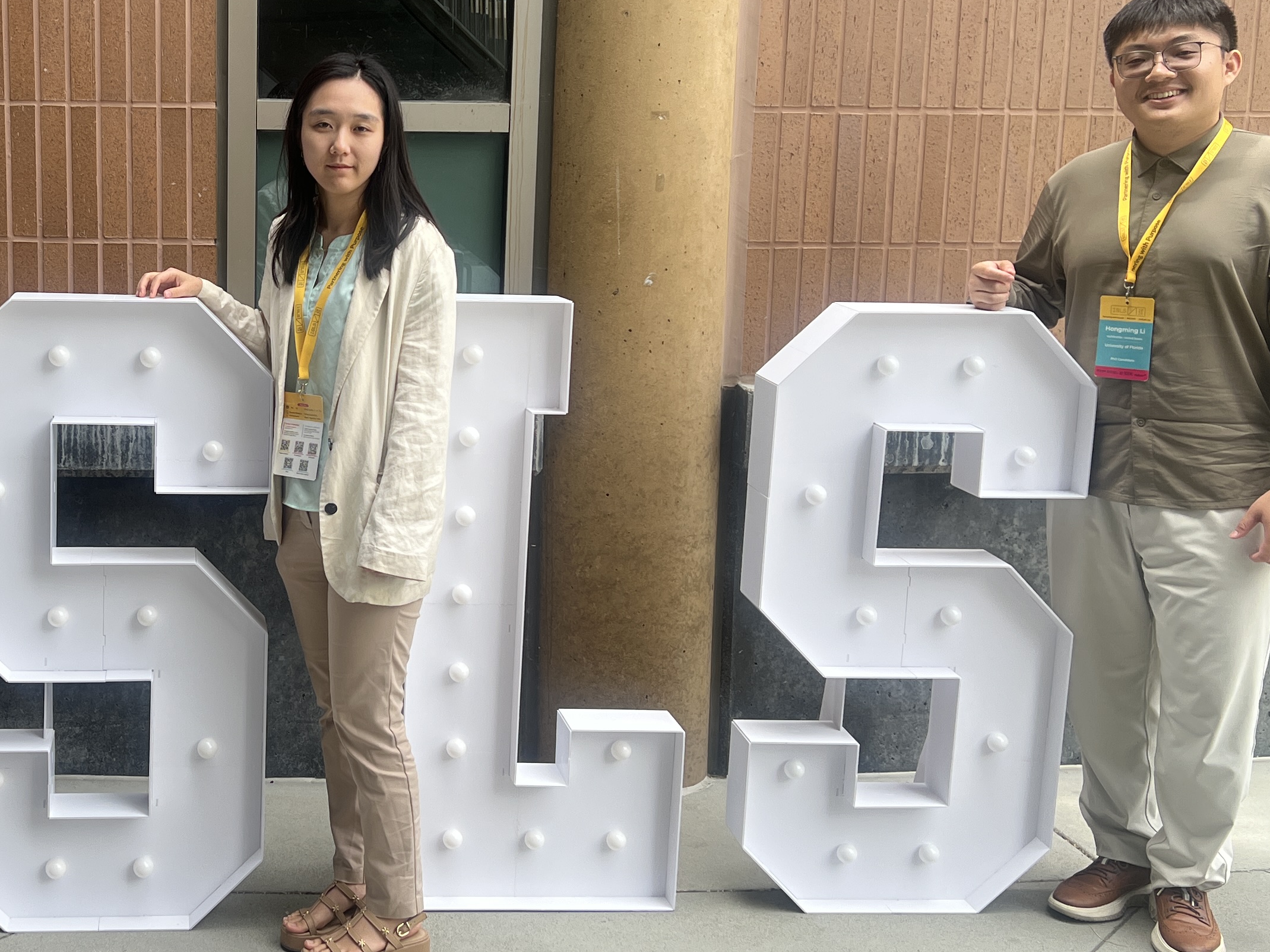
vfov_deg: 29.6
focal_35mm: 49
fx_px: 1798
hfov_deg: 37.8
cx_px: 299
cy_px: 406
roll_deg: -1.9
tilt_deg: -9.3
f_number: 1.5
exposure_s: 1/1009
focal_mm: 5.7
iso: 50
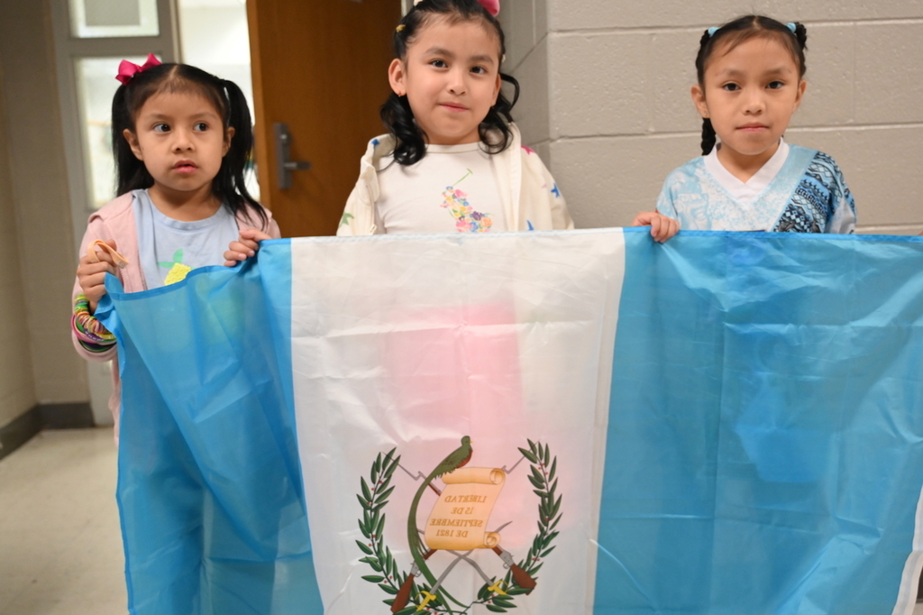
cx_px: 462
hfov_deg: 55.1
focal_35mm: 34
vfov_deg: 38.3
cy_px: 308
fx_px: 884
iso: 2500
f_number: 4
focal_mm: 34.5
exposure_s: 1/125
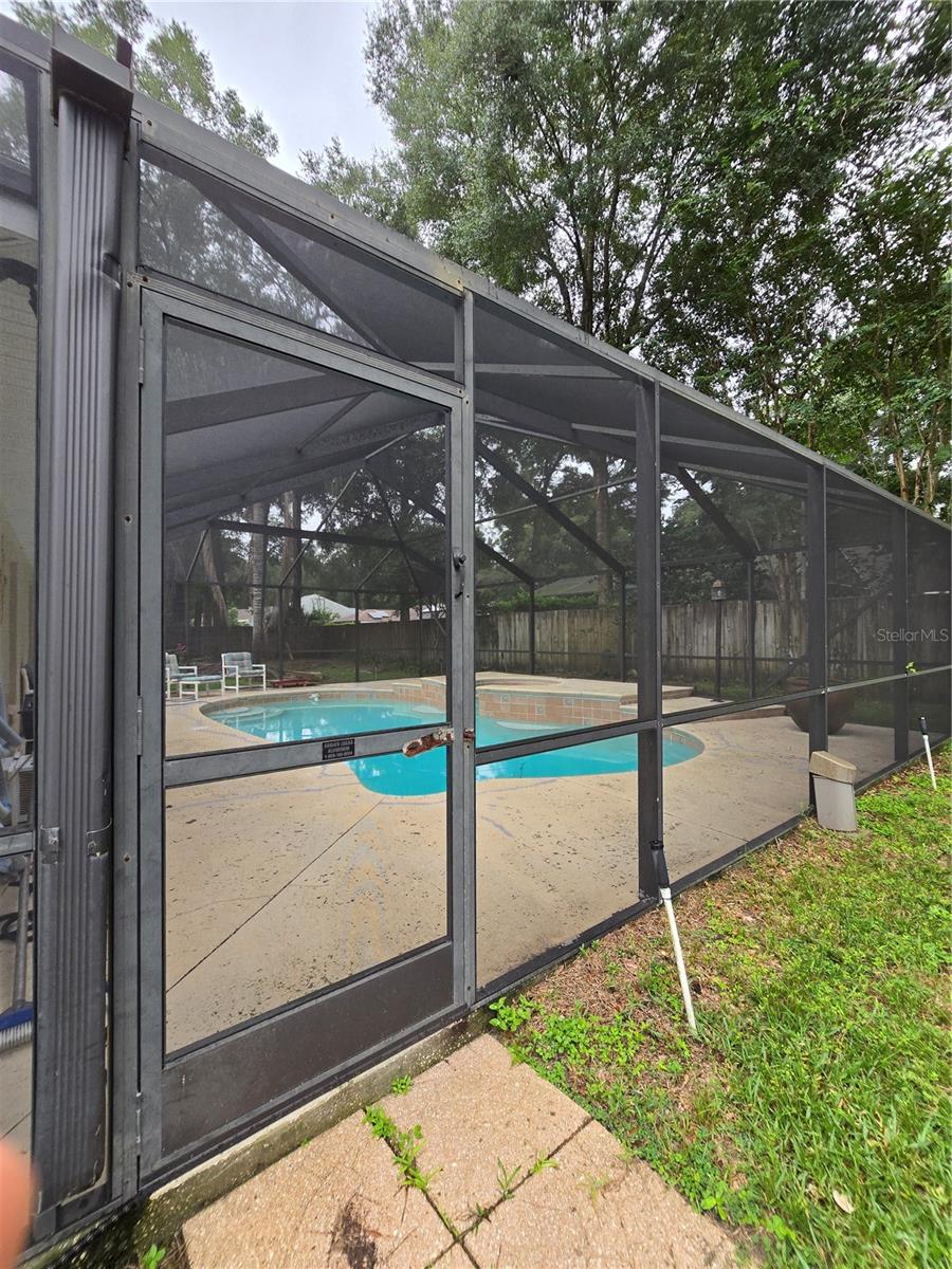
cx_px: 476
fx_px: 477
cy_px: 634
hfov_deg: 89.9
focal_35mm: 13
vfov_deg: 106.2
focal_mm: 2.2
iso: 50
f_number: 2.2
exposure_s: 1/130
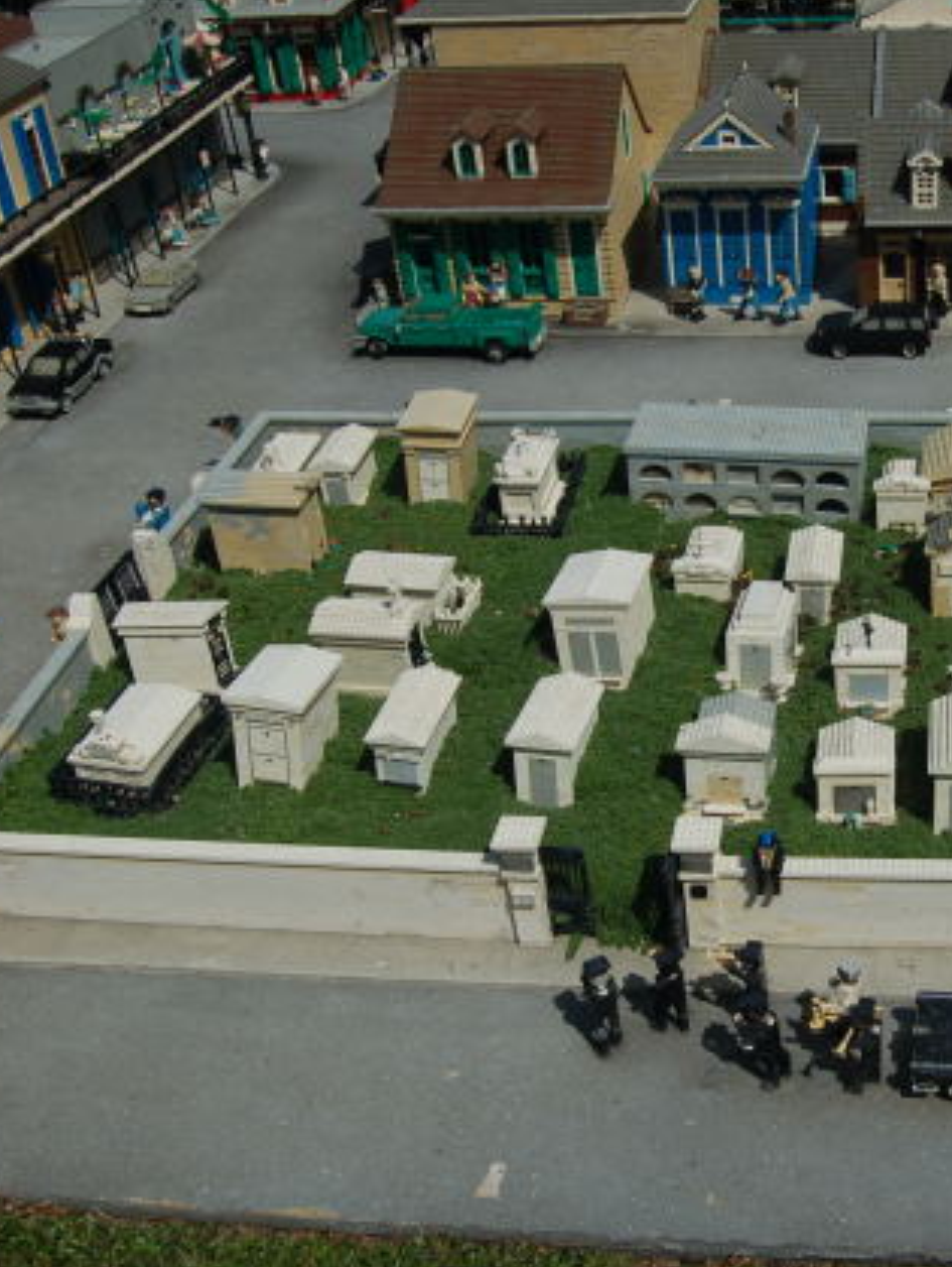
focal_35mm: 44
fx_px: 1611
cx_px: 825
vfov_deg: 42.9
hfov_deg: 31.6
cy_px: 632
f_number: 9
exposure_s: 1/320
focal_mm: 20
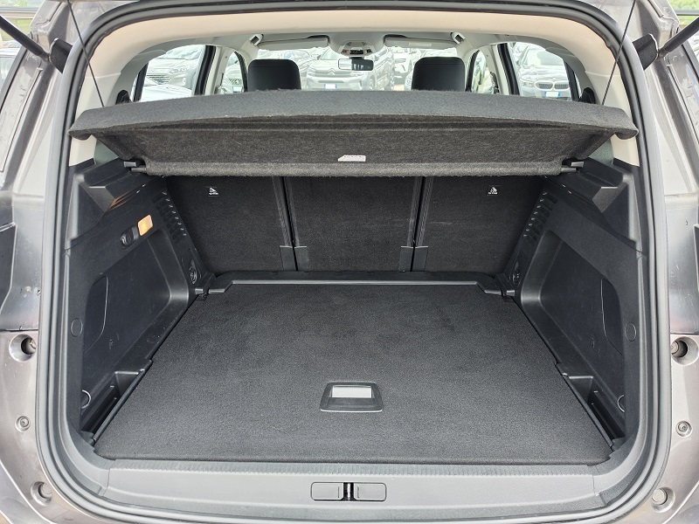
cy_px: 262
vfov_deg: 58.9
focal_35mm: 23
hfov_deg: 73.9
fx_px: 464
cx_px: 350
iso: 25
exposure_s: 1/180
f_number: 1.4
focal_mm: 6.5
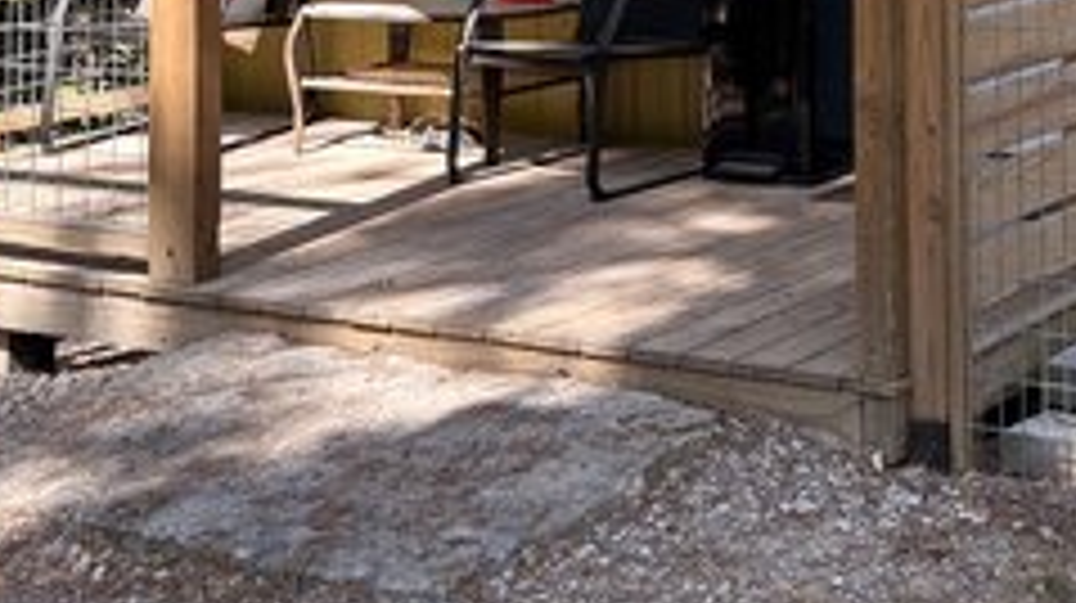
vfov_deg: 14.3
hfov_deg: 25.5
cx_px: 1229
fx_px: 2167
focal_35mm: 76
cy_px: -428
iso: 50
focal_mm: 5.96
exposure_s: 1/635
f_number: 1.6
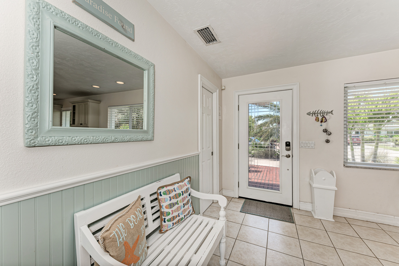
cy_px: 133
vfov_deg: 81.2
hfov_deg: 104.3
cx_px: 200
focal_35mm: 14
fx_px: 155
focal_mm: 14
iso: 100
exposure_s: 1/60
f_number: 7.1
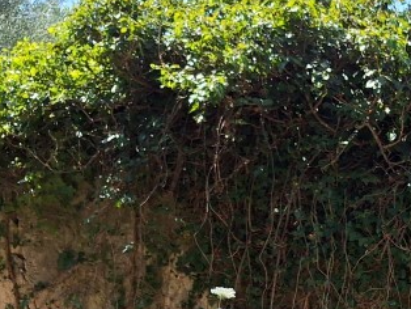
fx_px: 891
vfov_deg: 19.0
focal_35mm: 75
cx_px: 435
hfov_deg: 24.5
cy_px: 323
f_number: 1.8
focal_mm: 5.54
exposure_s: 1/1179
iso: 40
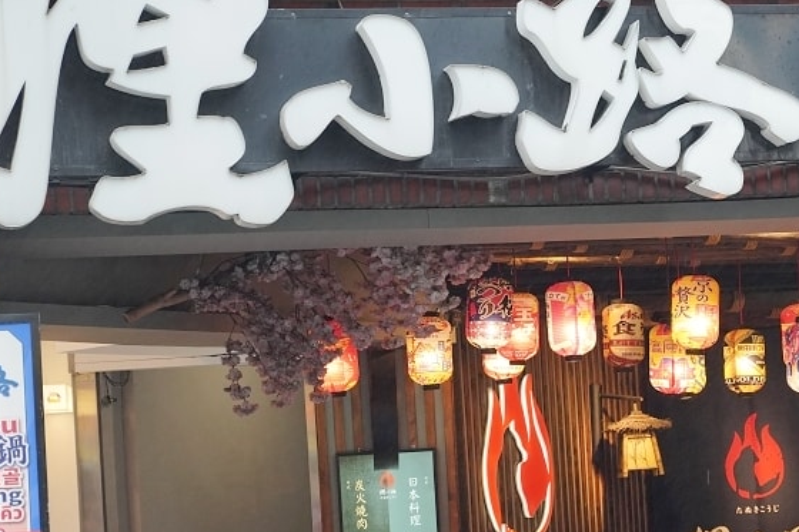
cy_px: 385
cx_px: 518
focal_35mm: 135
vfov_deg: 10.1
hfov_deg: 15.2
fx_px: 2995
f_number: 3.5
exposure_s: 1/160
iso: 1600
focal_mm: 63
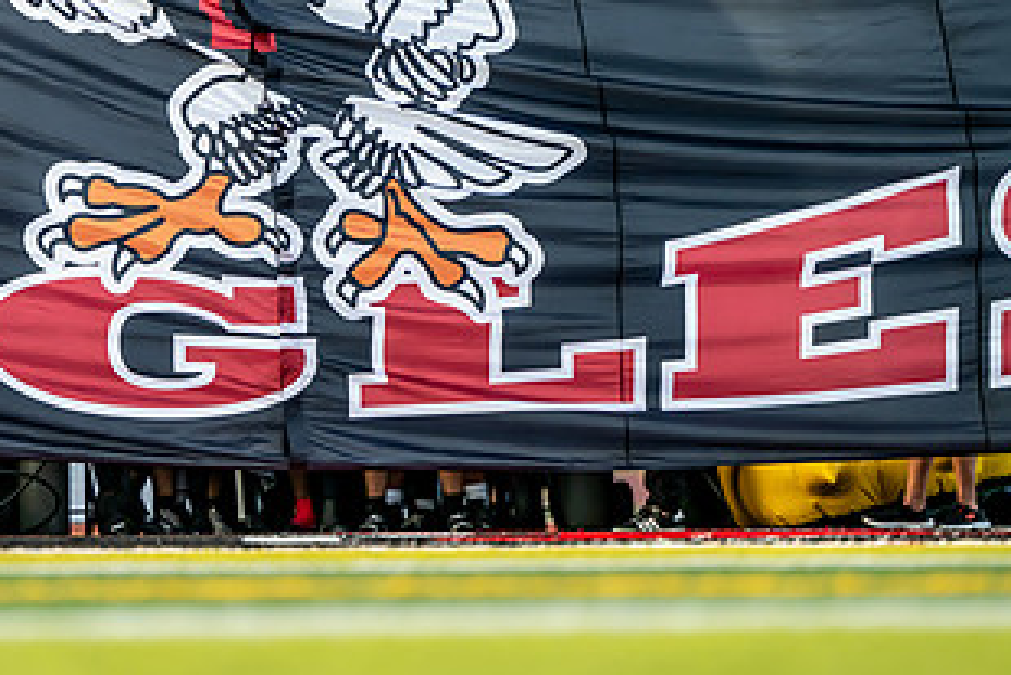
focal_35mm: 243
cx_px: 228
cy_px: 135
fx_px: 6827
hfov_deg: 8.5
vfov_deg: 5.7
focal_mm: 130
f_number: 2.8
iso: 360
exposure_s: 1/1000
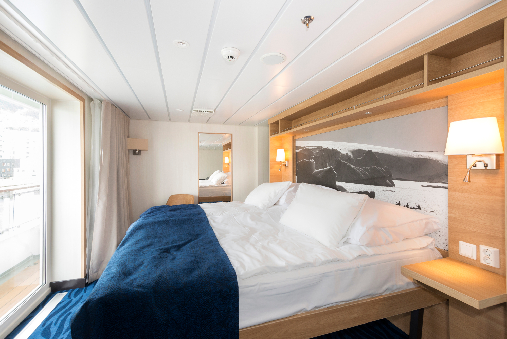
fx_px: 225
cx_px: 254
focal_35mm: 16
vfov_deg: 73.8
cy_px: 170
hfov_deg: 96.7
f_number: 8
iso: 800
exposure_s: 1/30
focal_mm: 16
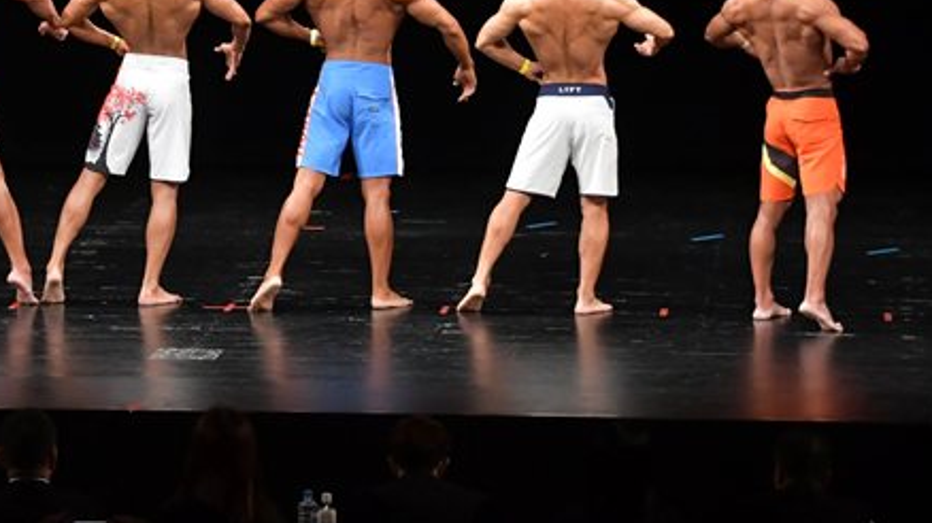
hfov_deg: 9.4
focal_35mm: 228
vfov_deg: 5.3
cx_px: 216
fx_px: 5632
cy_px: 40
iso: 3200
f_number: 5.6
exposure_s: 1/400
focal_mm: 82
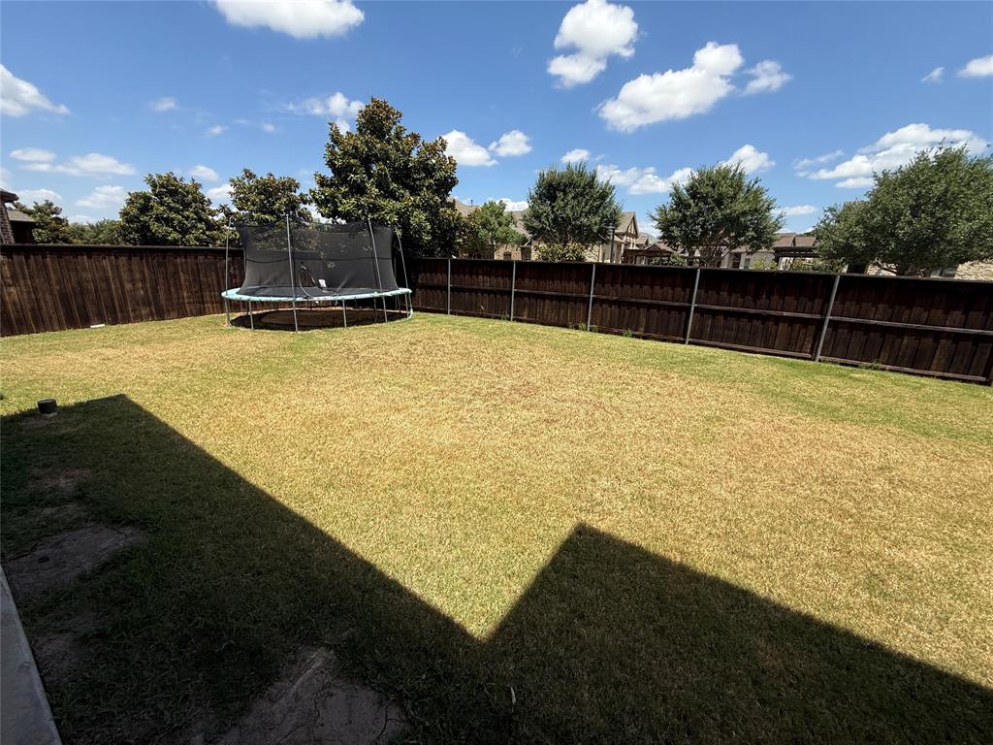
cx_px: 496
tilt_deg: -15.0
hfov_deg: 102.1
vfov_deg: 85.7
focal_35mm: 14
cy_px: 372
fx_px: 402
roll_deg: -1.8
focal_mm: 2.22
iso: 50
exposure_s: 1/2024
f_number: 2.2
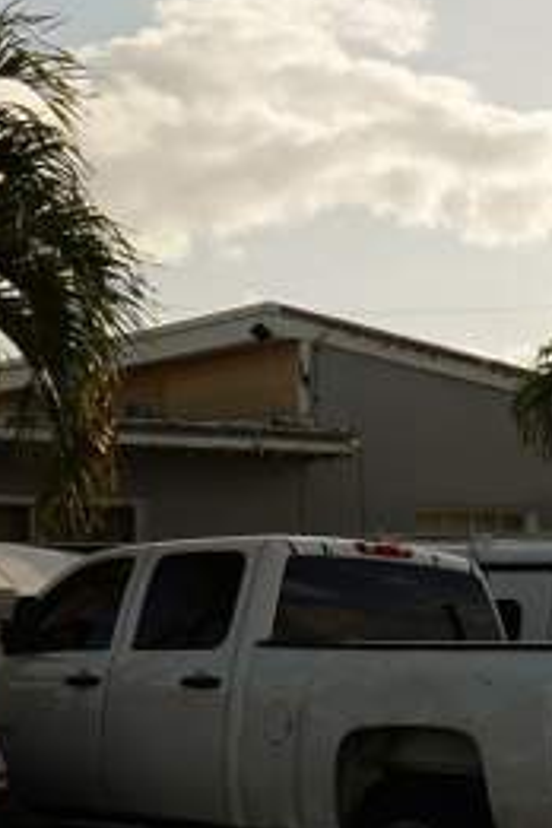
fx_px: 2047
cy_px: 642
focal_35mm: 89
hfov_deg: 15.2
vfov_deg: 22.6
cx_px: 60
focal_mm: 10.83
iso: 100
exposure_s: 1/1000
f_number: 5.6
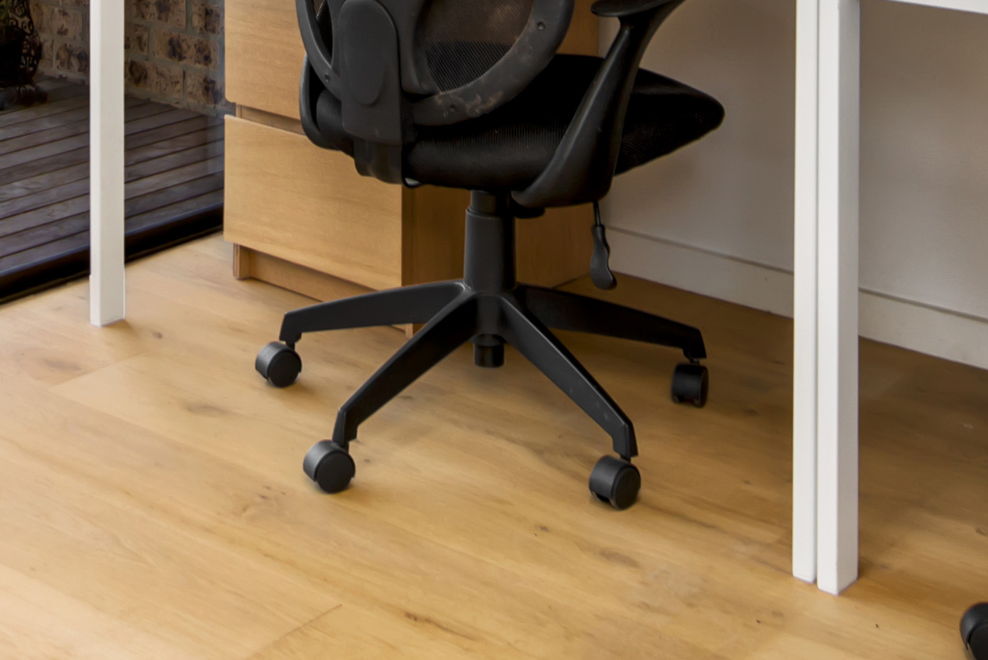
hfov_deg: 27.2
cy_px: -354
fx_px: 2031
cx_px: 352
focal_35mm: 74
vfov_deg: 16.6
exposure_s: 1/250
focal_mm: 14
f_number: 8
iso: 320
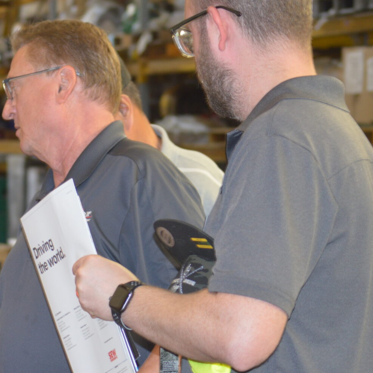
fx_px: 2208
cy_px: 230
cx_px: -35
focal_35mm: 181
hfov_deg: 9.6
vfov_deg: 9.7
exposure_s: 1/30
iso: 360
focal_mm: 55
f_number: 4
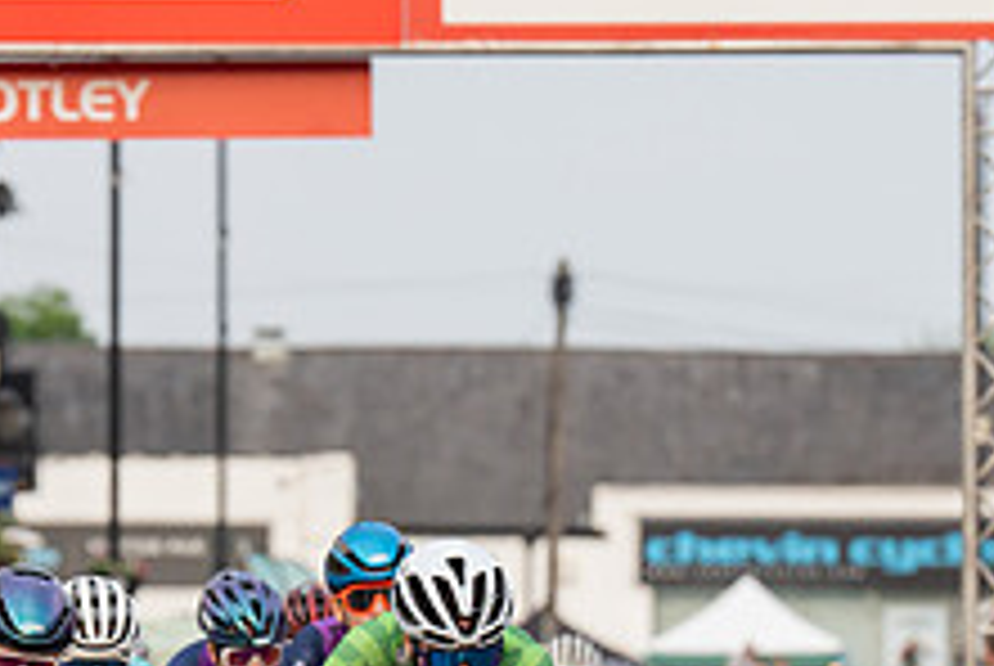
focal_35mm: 497
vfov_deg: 2.8
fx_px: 13741
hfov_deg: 4.1
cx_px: 468
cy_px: 548
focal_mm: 144
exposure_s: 1/1000
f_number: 4.5
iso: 500
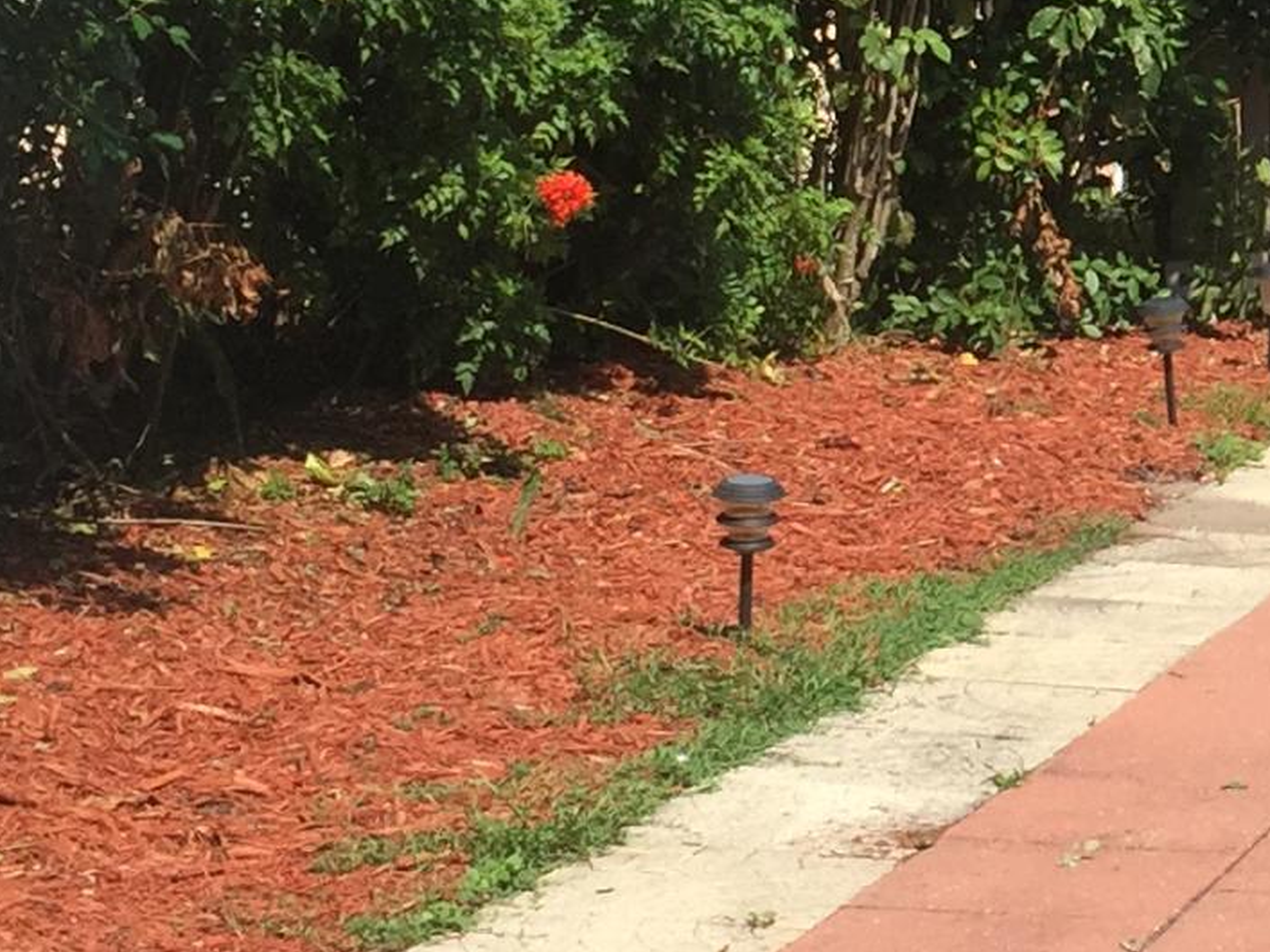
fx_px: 4512
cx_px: 1793
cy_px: 75
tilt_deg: -1.6
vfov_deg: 12.0
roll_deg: -3.1
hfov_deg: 15.1
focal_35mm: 123
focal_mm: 4.15
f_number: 2.2
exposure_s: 1/1883
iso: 32
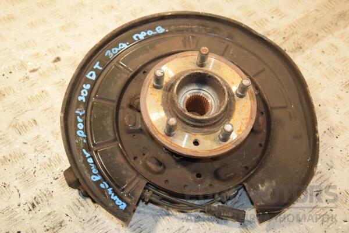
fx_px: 465
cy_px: 116
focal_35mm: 48
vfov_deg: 28.1
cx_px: 174
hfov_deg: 41.1
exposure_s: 1/160
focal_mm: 32
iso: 800
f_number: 5
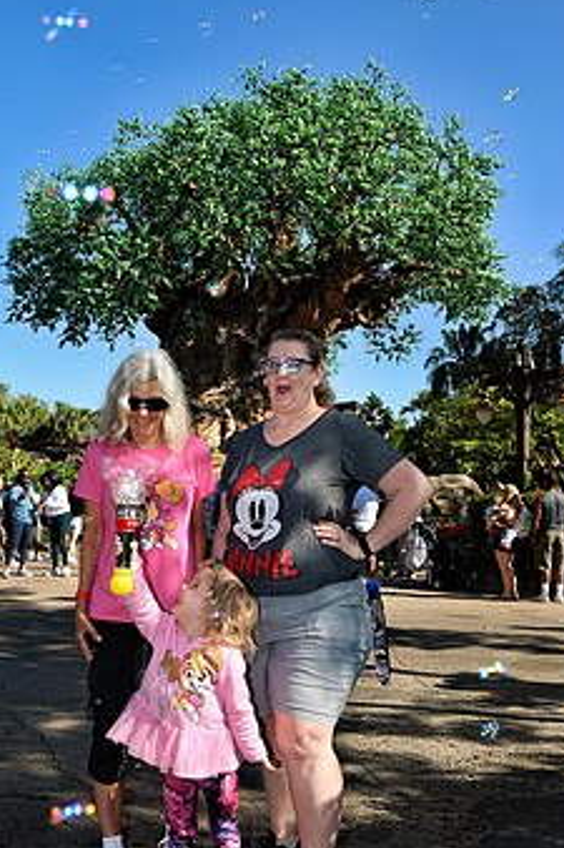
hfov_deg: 36.6
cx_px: 213
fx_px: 847
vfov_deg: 53.0
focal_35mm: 36
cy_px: 472
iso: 100
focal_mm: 18
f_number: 7.1
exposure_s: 1/200
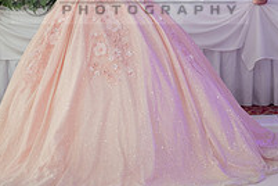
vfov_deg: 10.4
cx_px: 76
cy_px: 28
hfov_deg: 15.6
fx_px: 1012
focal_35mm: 131
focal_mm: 40
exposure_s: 1/100
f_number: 2.8
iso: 400
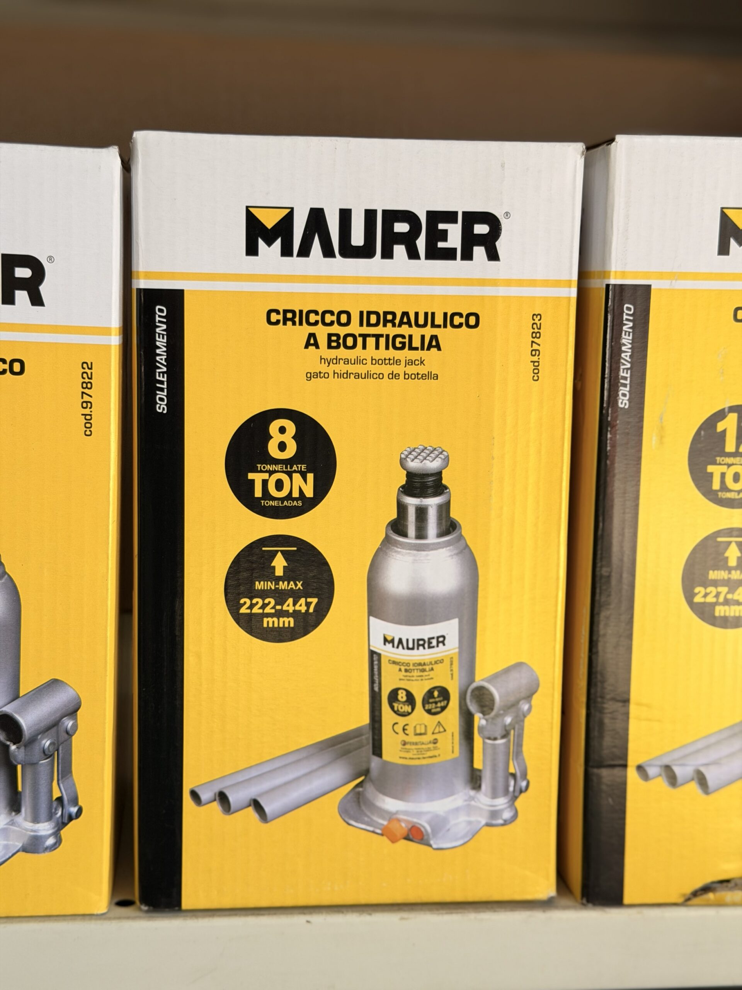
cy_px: 495
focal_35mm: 48
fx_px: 1372
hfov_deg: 30.3
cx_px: 371
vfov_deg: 39.7
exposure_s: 1/138
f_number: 1.78
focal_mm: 6.76
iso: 50
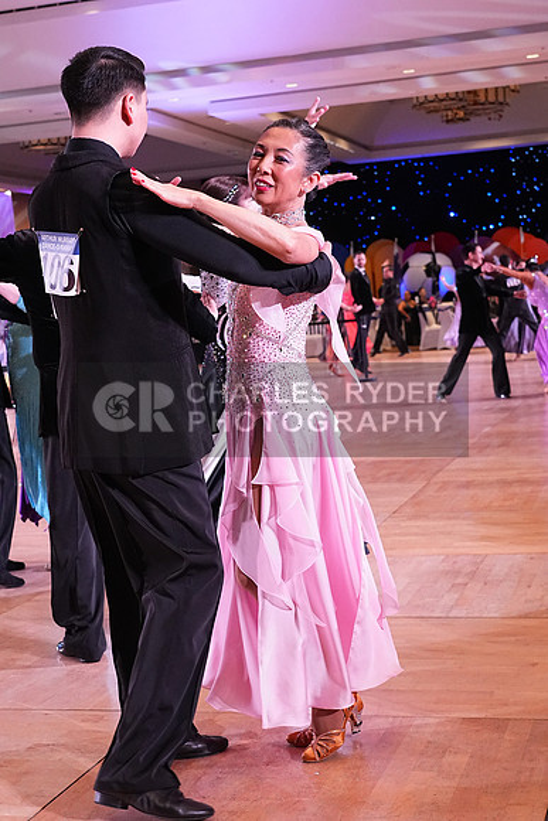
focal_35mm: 55
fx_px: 1255
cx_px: 274
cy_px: 410
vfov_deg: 36.2
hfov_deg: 24.6
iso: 3200
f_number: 5
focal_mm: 37
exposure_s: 1/320
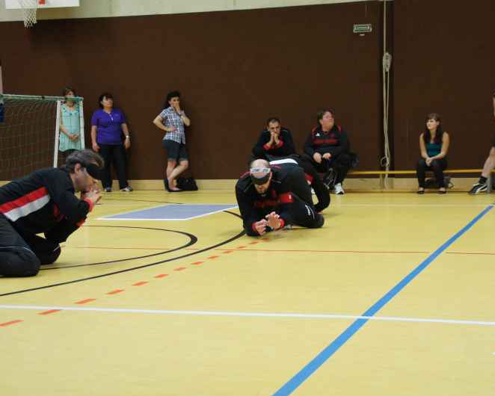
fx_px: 996
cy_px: 198
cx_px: 263
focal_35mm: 68
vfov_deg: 22.5
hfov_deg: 27.9
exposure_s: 1/40
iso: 1600
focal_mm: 40
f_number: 4.5
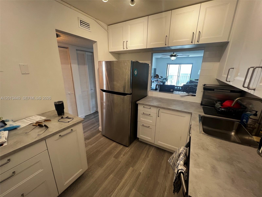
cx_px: 131
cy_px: 98
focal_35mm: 13
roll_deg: -1.1
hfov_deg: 106.2
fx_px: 98
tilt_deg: -16.1
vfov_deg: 89.9
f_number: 1.8
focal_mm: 1.57
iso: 200
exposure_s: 1/120
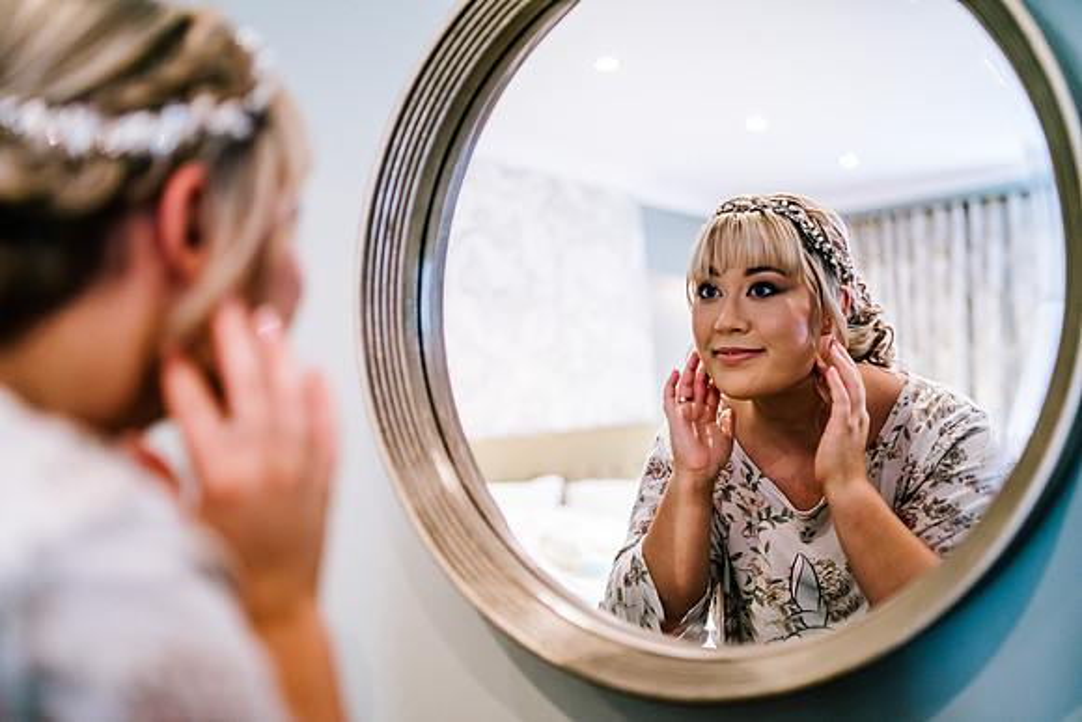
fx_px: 1052
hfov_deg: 54.4
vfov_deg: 37.9
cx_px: 541
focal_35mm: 35
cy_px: 361
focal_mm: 35
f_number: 1.4
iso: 1600
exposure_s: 1/250
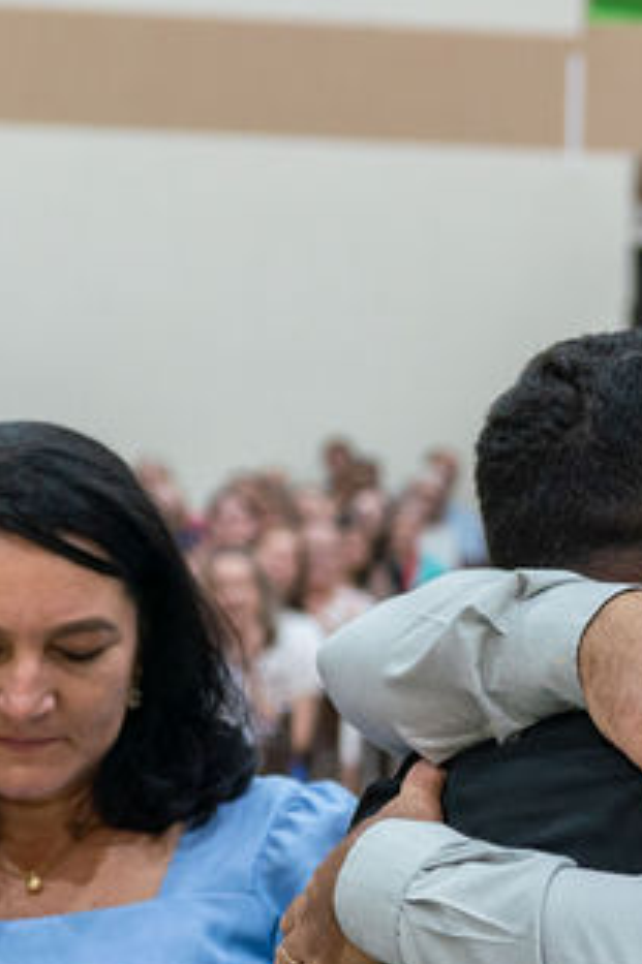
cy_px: 656
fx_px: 3695
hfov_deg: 9.8
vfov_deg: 14.8
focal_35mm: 138
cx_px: 788
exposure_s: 1/125
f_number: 2.8
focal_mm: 41.9
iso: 1600
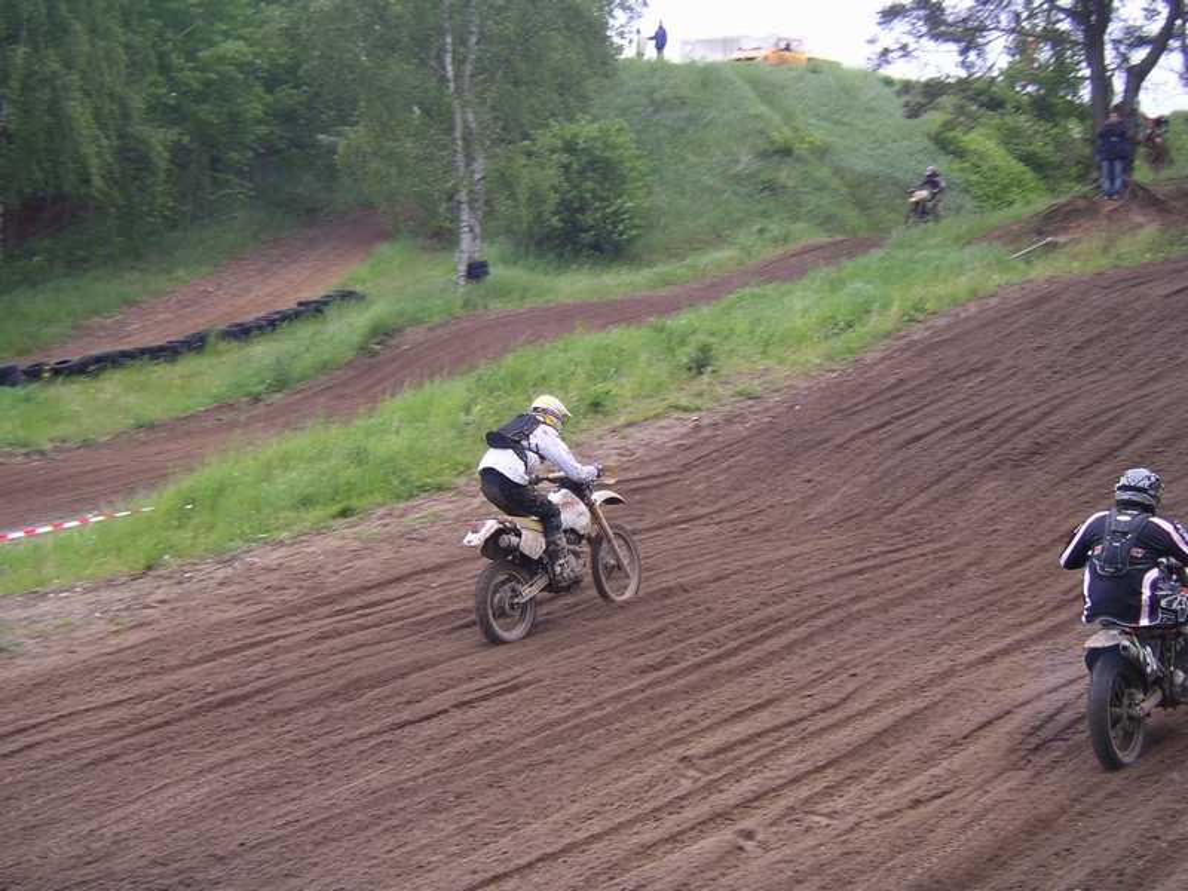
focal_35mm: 63
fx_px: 2162
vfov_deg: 23.3
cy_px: 446
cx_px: 594
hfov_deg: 30.7
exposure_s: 1/200
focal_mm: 9.8
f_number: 3.4
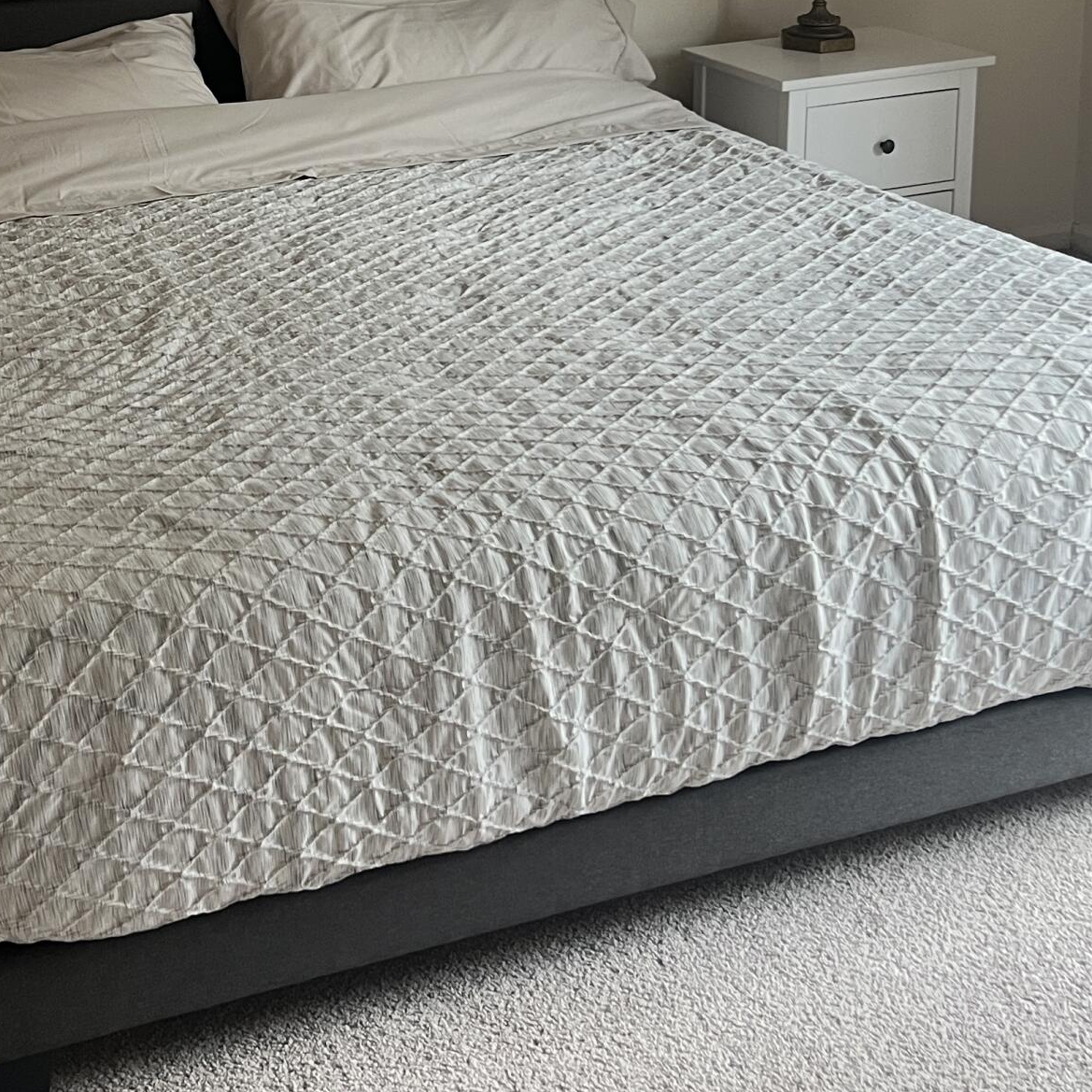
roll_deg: +1.1
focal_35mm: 59
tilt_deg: -14.2
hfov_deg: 28.7
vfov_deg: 27.9
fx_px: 2106
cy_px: 90
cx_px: 299
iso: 125
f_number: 1.5
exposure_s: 1/60
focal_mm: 5.7
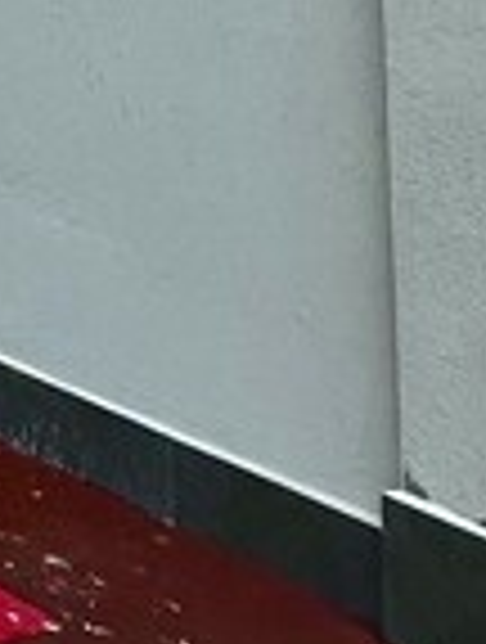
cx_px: -792
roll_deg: -4.0
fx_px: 1864
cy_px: -554
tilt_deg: +7.9
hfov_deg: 11.4
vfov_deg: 16.2
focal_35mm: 100
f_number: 2.2
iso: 50
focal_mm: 2.22
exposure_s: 1/2257
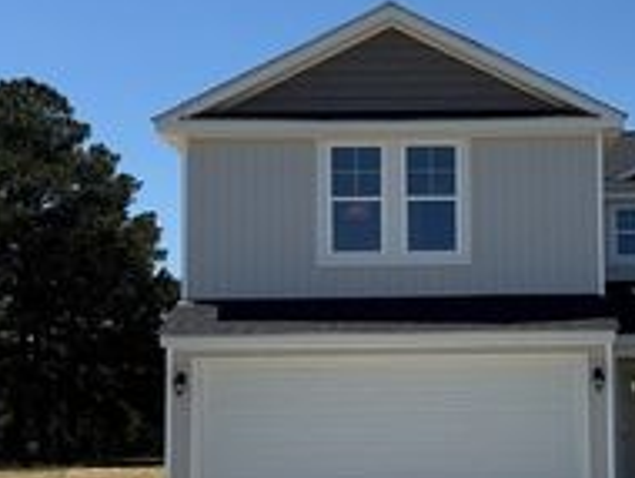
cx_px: 478
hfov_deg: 30.2
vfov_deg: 23.2
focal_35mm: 63
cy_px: 319
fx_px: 1157
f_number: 1.78
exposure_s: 1/8130
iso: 80
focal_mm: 6.76
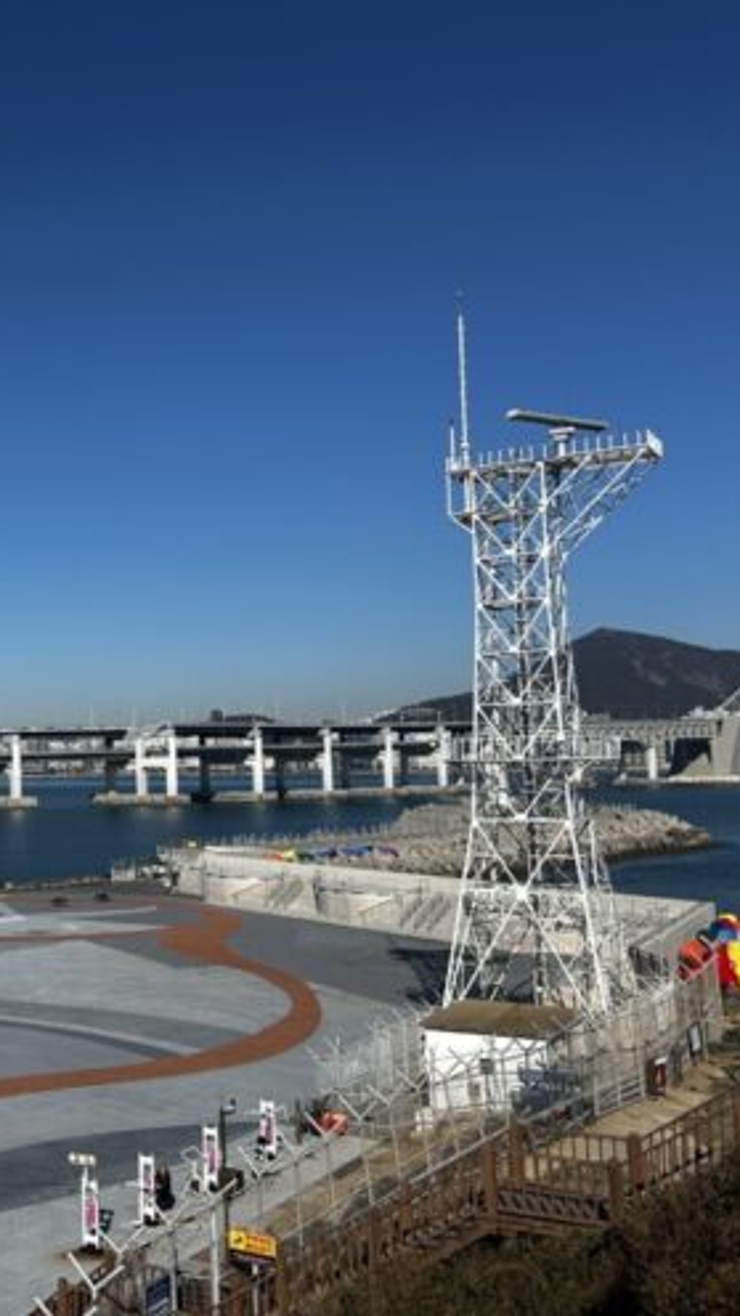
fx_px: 1395
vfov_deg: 50.5
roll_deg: +0.8
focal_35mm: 40
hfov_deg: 26.9
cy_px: 659
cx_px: -103
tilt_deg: +5.2
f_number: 1.5
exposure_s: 1/8000
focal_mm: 5.7
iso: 50
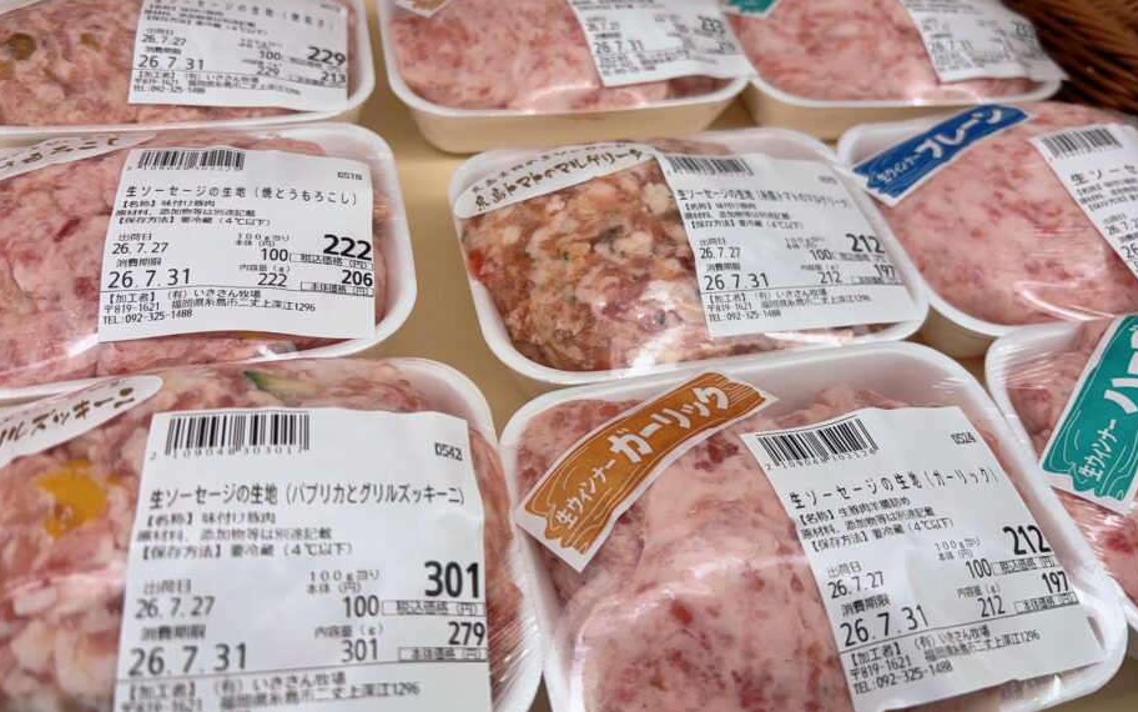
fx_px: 899
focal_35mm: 29
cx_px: 585
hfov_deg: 64.6
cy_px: 300
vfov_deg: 43.0
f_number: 1.6
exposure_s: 1/120
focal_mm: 5.96
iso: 32
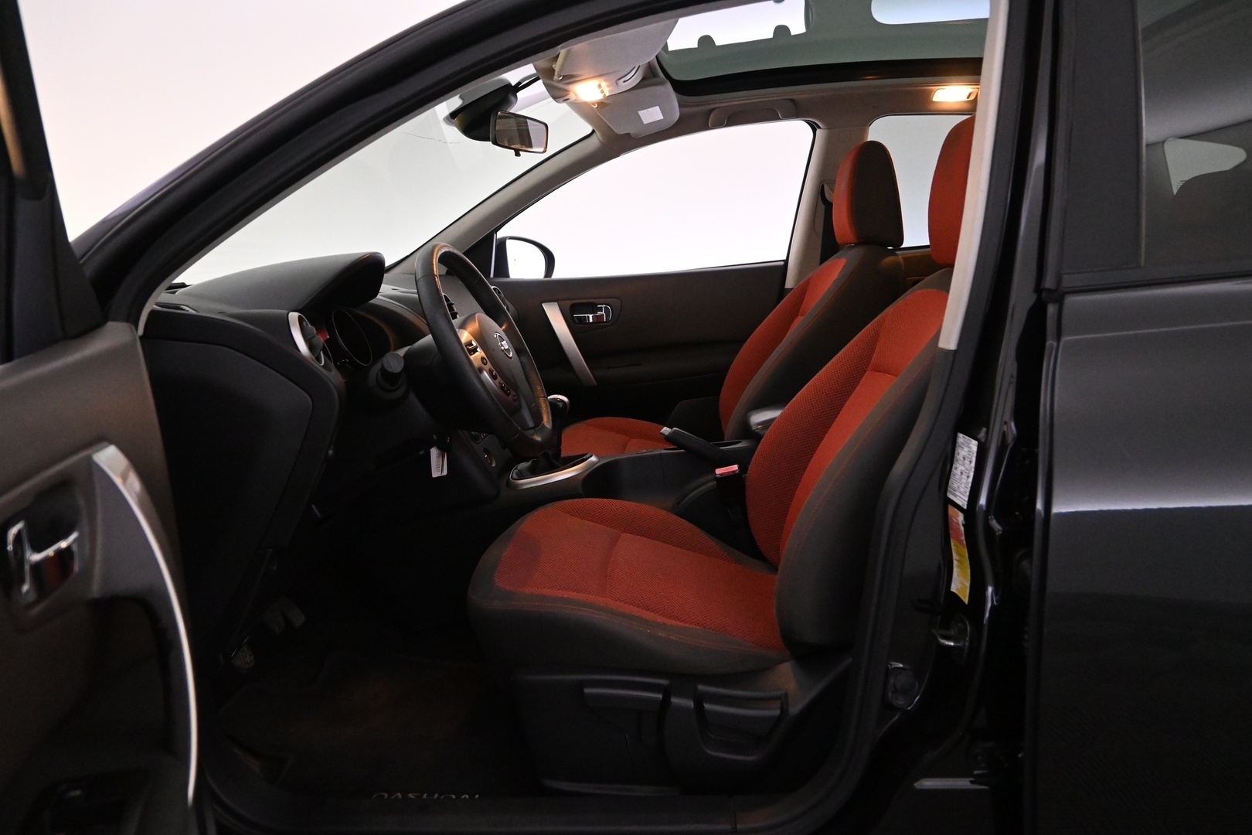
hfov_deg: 73.7
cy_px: 418
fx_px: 835
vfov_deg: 53.1
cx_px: 626
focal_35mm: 24
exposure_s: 1/100
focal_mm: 16
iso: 5000
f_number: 4
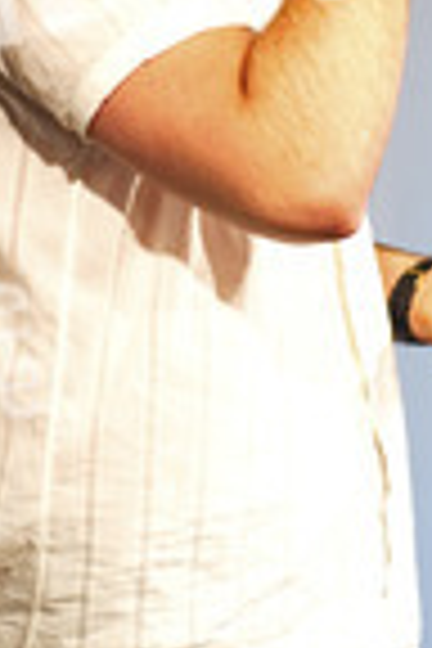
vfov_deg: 10.6
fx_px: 3492
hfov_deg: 7.1
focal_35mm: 194
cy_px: 166
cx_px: 308
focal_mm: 70
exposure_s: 1/200
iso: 800
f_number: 2.8
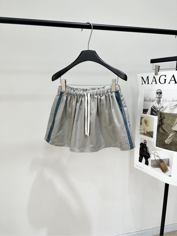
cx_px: 88
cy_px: 118
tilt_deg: -11.8
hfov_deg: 56.8
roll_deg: +0.1
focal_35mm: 24
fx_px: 164
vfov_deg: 71.6
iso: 64
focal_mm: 6.86
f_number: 1.78
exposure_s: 1/147
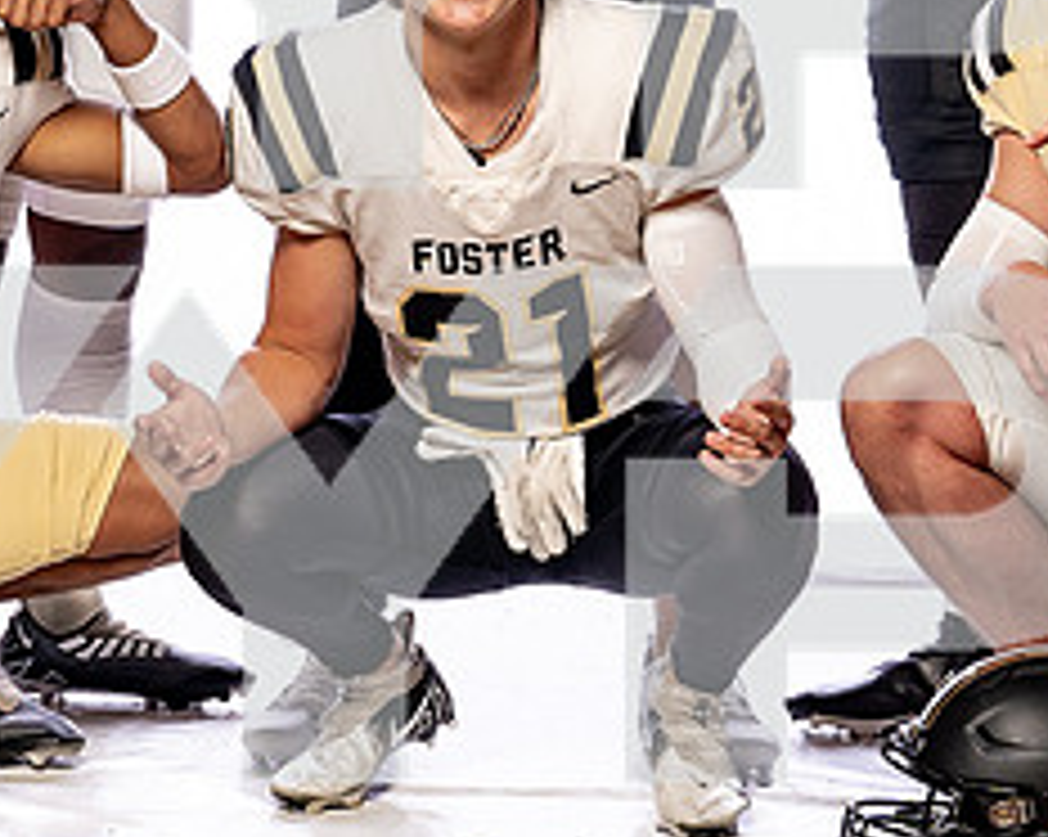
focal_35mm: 170
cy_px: -22
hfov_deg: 11.4
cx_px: 406
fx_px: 5268
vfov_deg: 9.0
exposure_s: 1/250
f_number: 7.1
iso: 250
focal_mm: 49
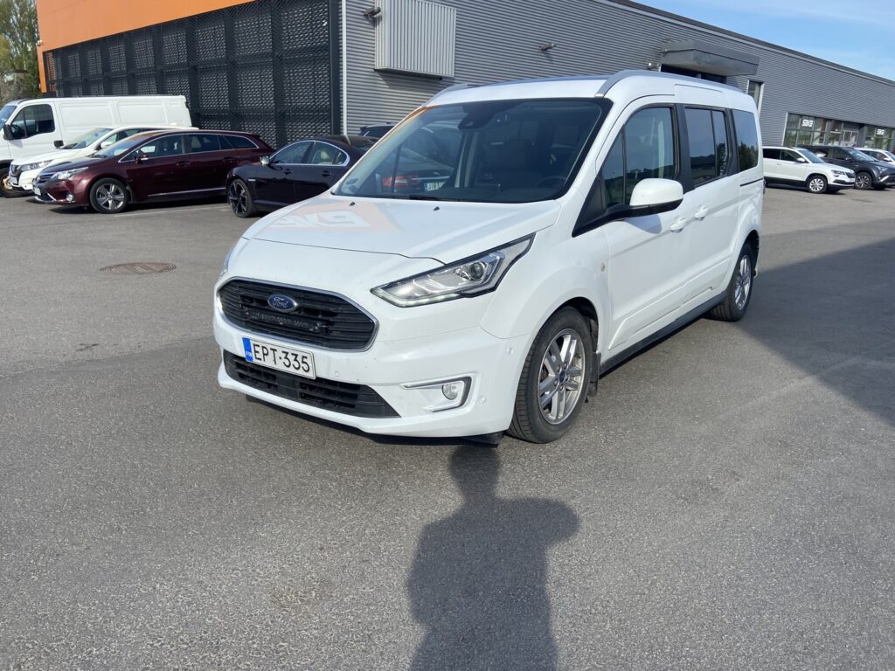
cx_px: 448
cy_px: 336
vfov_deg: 53.1
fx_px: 672
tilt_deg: -16.8
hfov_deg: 67.3
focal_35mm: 26
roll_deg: -1.0
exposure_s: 1/2625
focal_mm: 4.25
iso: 32
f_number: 1.8
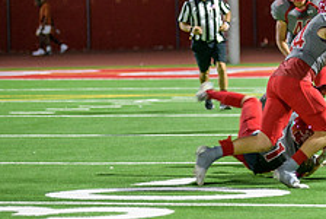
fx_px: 3164
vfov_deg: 3.9
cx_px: 341
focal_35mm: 349
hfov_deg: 5.9
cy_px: 43
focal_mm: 135
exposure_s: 1/250
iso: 1600
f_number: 2.8
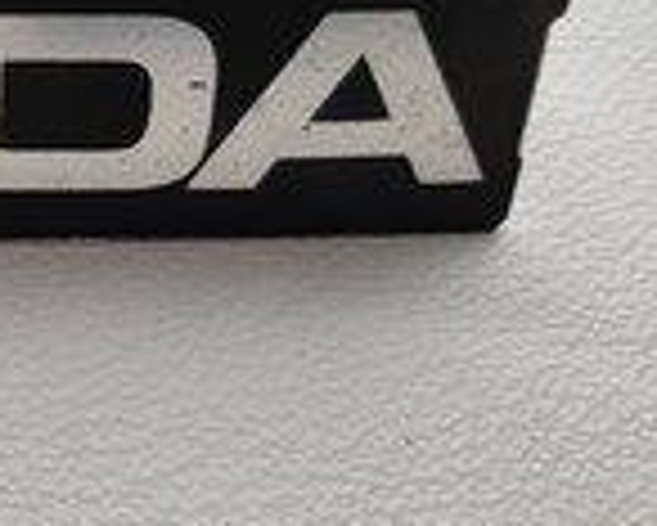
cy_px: 137
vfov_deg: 24.8
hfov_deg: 28.2
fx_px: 1187
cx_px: -63
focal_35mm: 61
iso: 40
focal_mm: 3.92
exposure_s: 1/128
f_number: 1.7
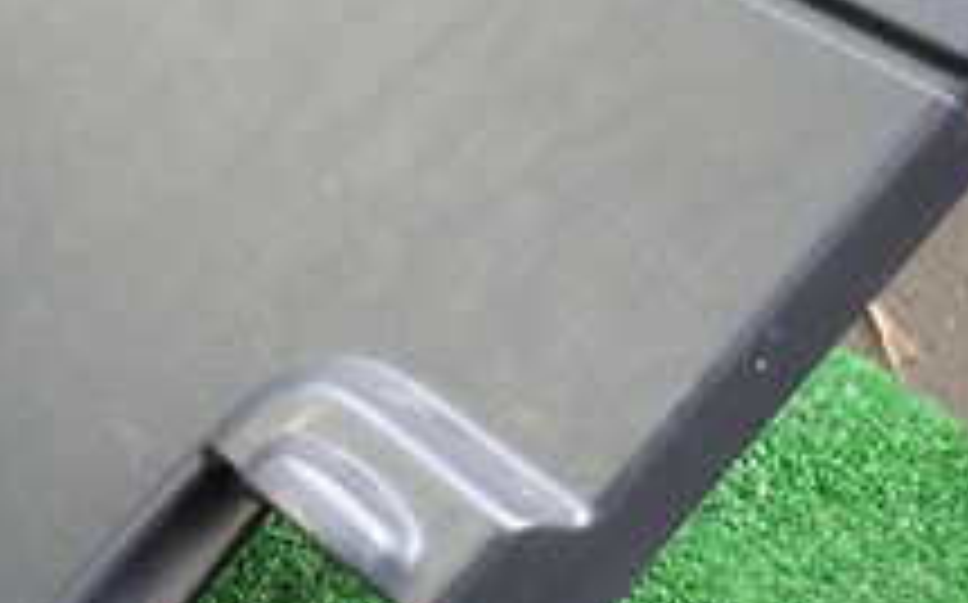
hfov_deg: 25.2
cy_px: 387
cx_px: -180
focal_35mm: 74
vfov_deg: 17.5
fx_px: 1951
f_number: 2
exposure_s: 1/40
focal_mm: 4.5
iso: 200
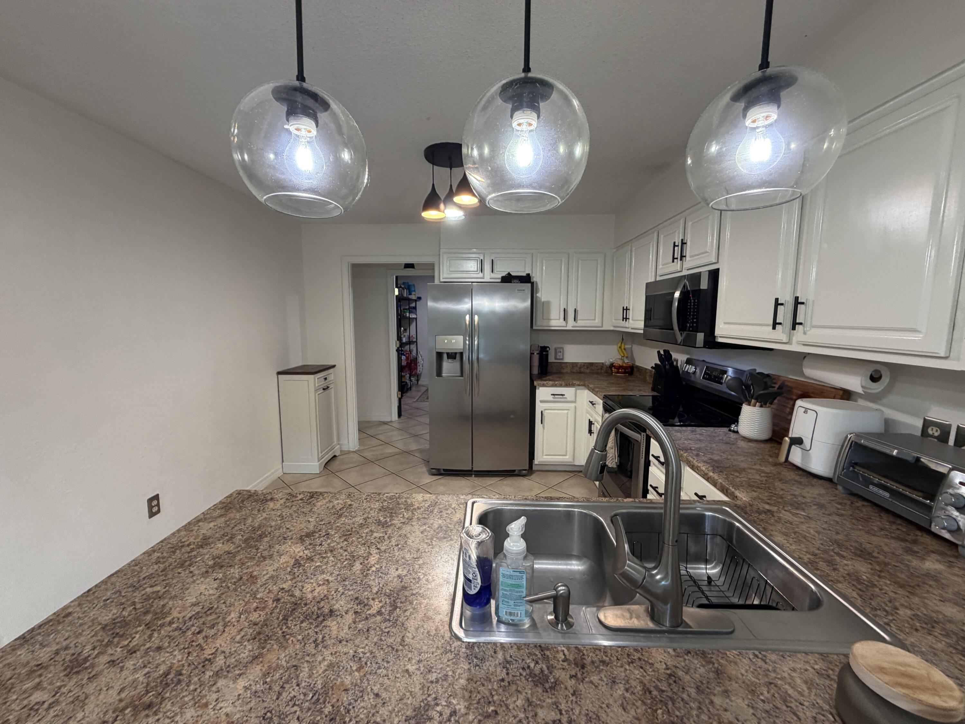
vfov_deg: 85.7
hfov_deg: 102.1
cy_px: 362
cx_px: 482
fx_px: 390
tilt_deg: -7.3
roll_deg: +0.6
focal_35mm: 14
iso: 250
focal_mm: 2.22
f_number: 2.2
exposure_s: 1/60
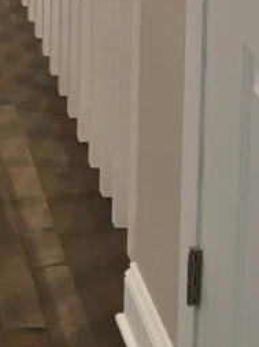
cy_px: -299
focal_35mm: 124
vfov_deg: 14.0
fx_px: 1240
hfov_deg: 11.2
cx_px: -192
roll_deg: +0.8
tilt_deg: -8.2
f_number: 2.2
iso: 64
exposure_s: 1/30
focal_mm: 4.15
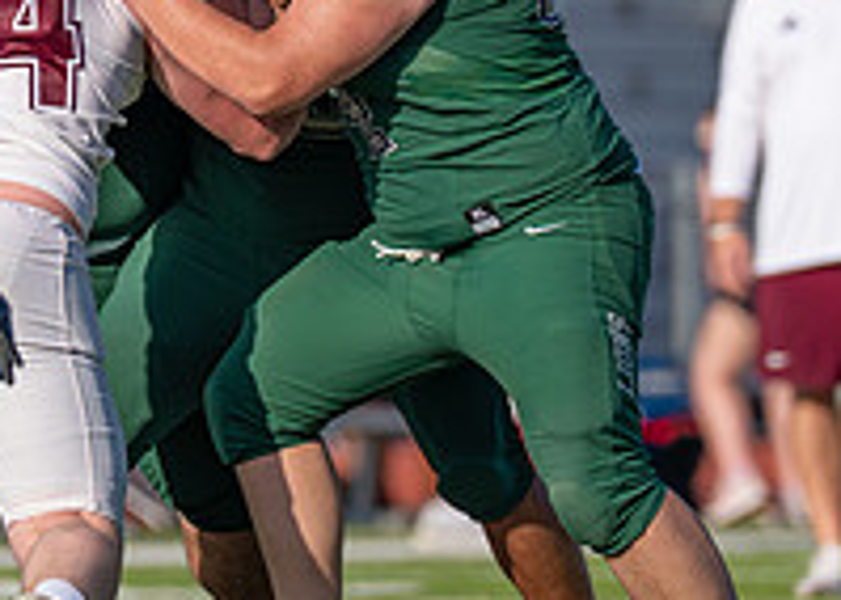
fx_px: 20057
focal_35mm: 840
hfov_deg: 2.4
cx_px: 456
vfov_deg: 1.7
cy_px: 14
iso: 160
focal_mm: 200
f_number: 2.8
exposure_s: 1/3200
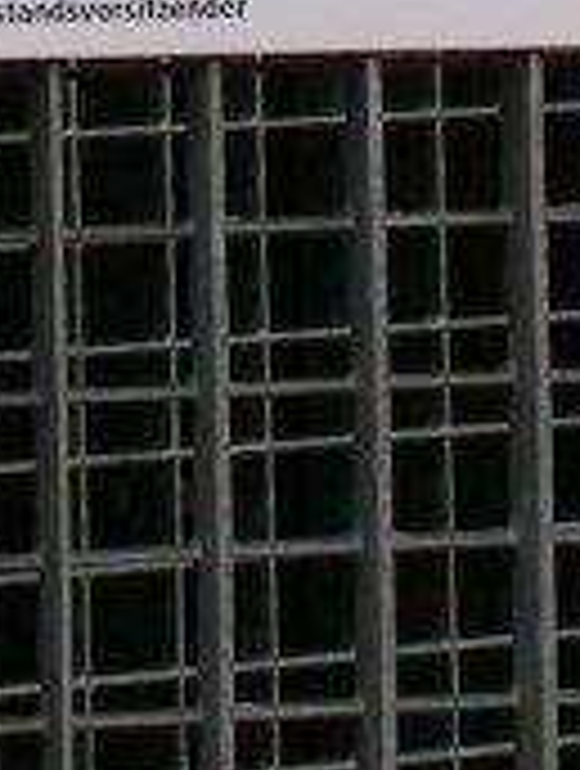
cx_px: 522
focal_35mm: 336
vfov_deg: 5.7
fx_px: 7478
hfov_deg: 4.4
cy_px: -1013
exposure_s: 1/200
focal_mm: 11
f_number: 5
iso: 50
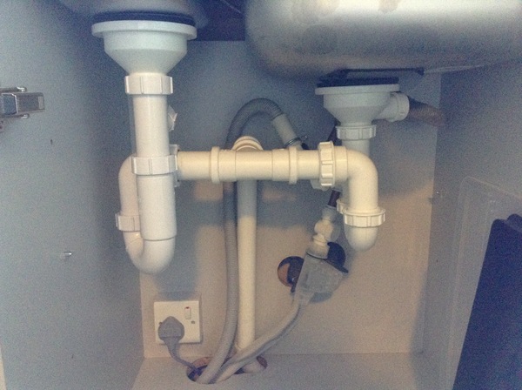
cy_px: 195
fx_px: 497
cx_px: 261
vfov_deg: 42.8
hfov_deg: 55.4
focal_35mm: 33
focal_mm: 3.3
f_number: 2.4
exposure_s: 1/15
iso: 320
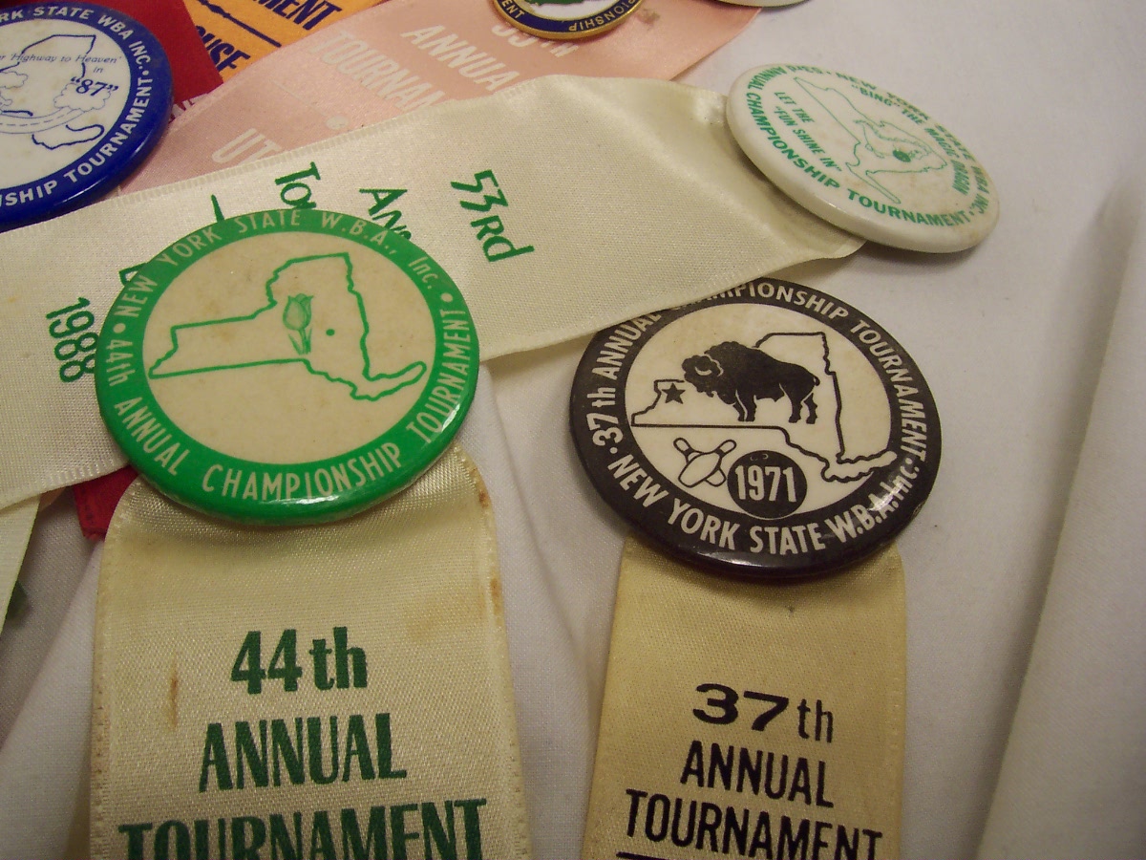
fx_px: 1225
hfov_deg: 50.1
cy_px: 430
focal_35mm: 37
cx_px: 573
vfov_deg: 38.7
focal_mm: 5.6
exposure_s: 1/125
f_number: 5.6
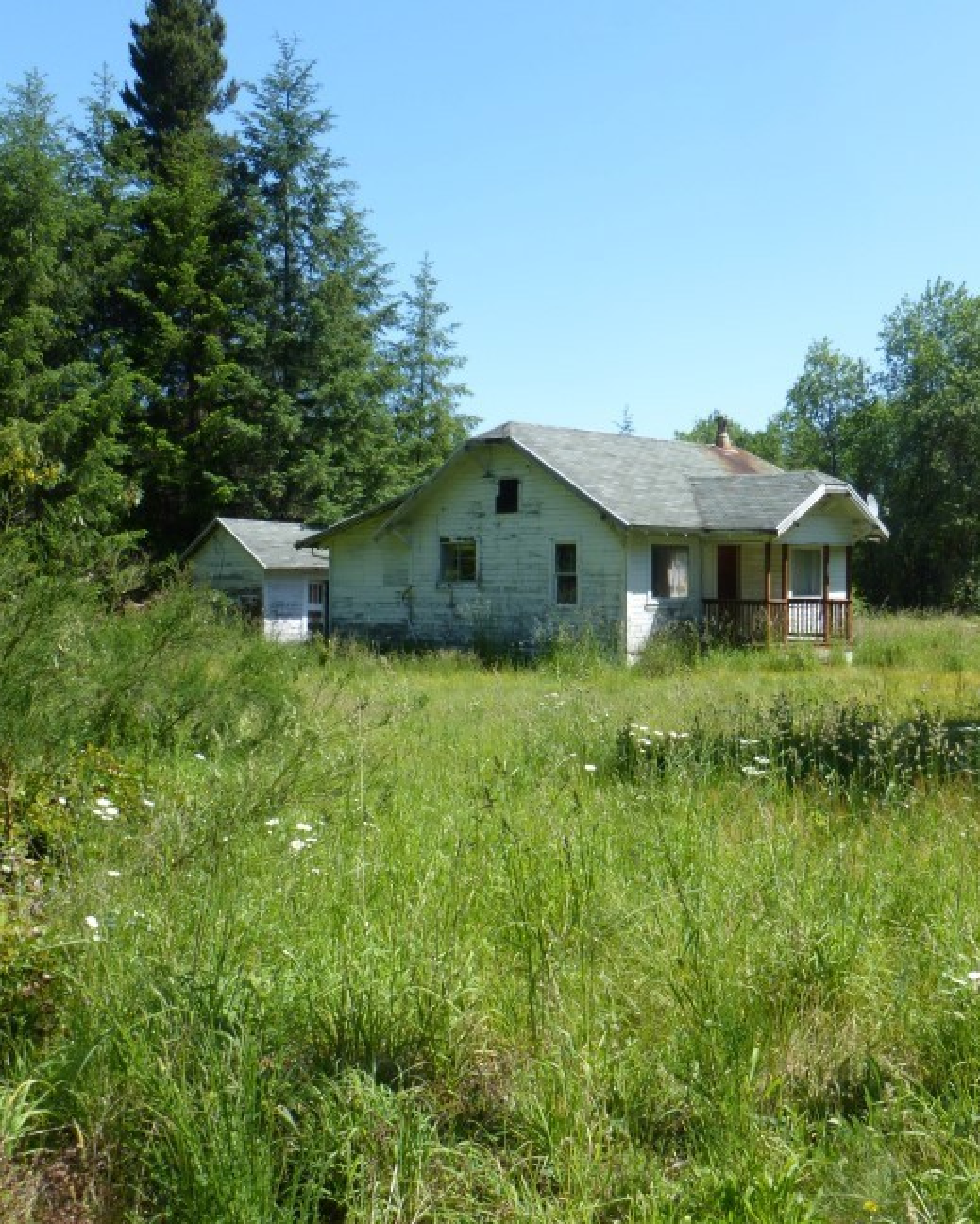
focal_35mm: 37
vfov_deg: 49.0
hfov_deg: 39.9
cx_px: 604
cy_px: 650
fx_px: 1340
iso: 100
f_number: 4
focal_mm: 4.3
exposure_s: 1/400
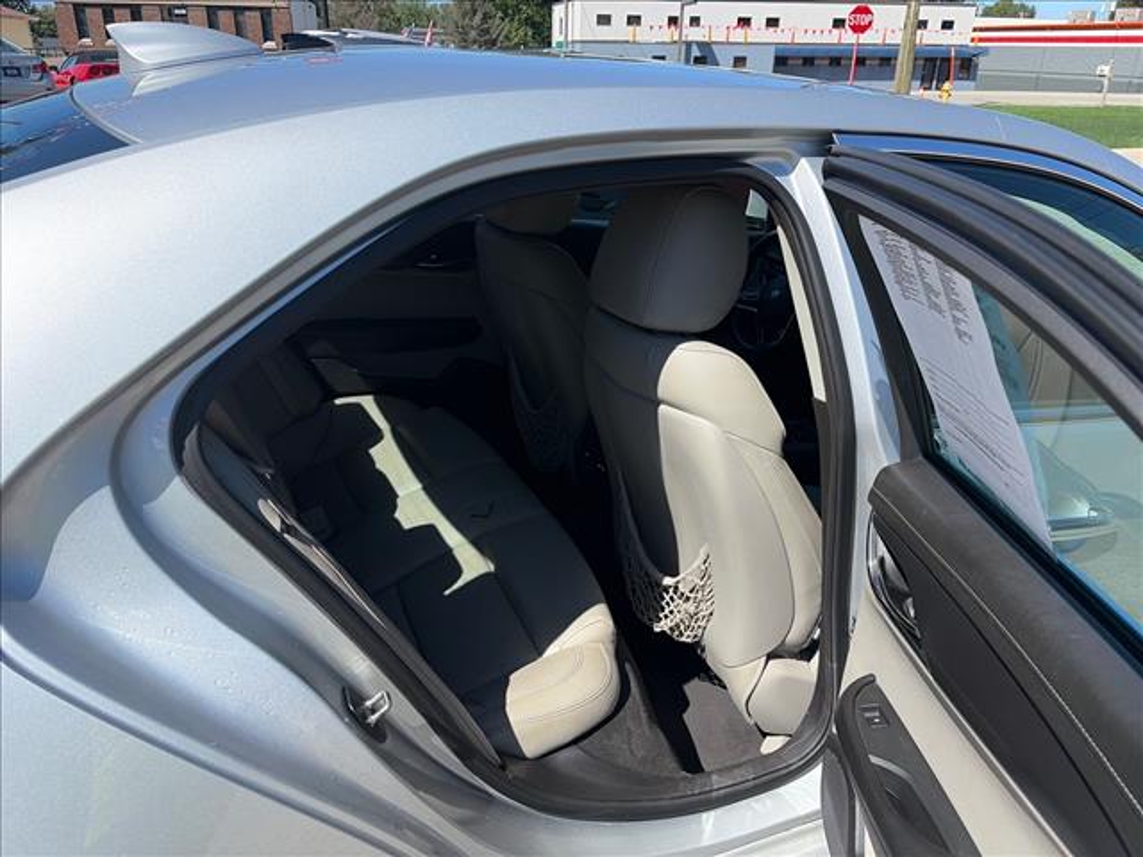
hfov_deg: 67.3
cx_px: 572
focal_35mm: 26
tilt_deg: -23.1
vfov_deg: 53.1
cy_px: 428
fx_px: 859
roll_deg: -0.8
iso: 64
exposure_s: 1/3448
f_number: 1.6
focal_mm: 5.96
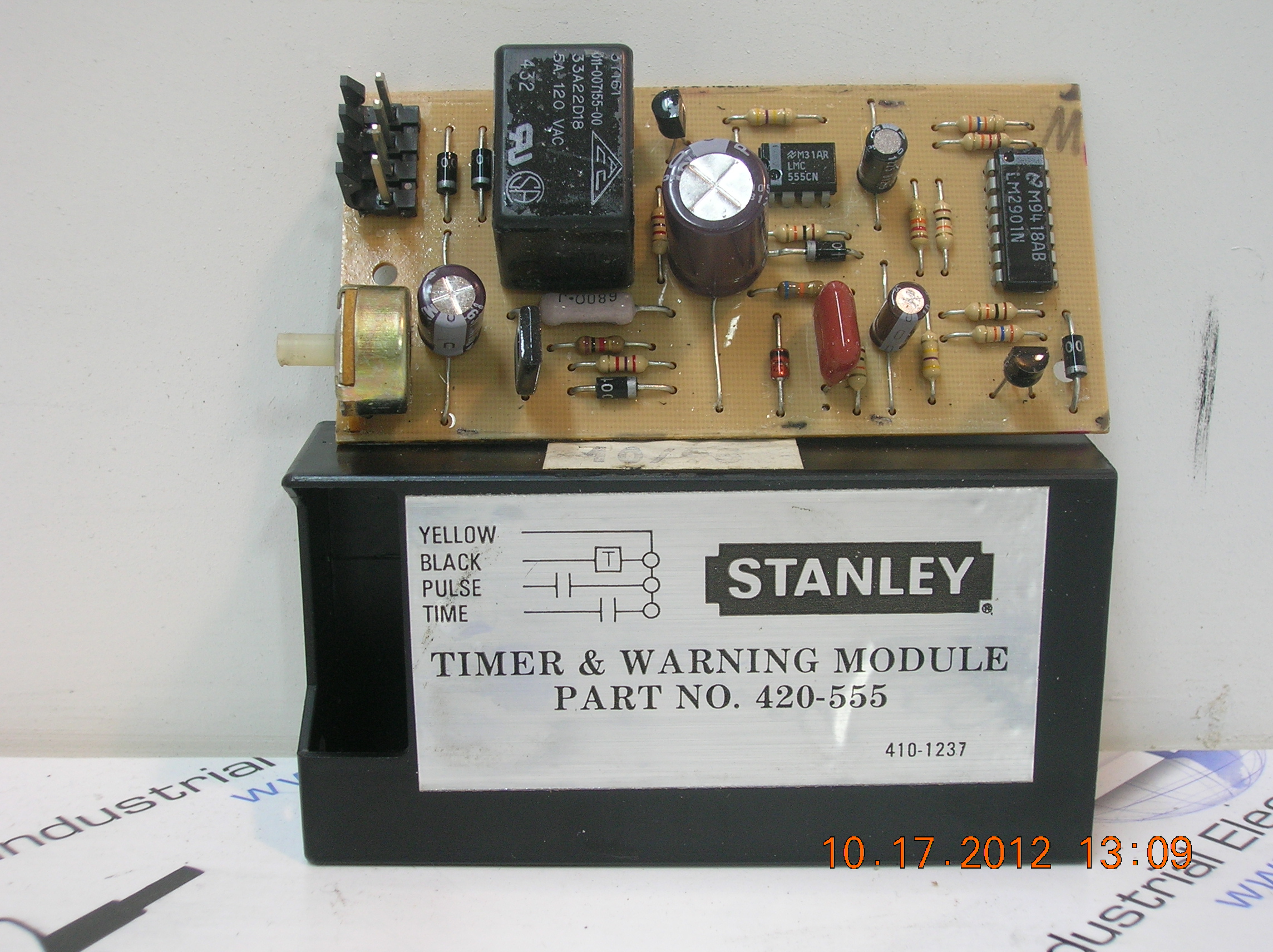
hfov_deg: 38.2
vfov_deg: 29.1
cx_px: 636
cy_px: 476
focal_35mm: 50
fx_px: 1837
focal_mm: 8.4
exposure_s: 1/4
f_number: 3.3
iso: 71
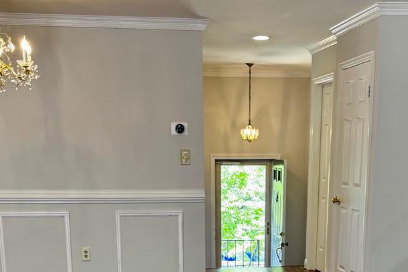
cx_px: 232
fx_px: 714
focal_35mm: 63
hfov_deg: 31.8
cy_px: 332
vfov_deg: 20.1
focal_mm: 6.76
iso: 100
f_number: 1.78
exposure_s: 1/60
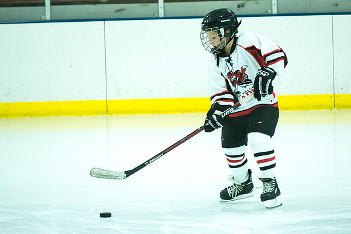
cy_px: 119
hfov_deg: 8.0
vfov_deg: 5.4
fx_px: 2496
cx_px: 191
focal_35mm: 256
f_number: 5.6
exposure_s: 1/800
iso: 6400
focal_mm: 195
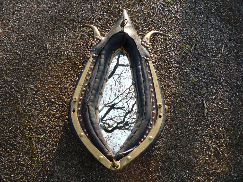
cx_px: 122
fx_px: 211
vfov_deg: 46.8
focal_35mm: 30
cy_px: 91
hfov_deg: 60.0
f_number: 3.5
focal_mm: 5.2
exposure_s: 1/100
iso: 100
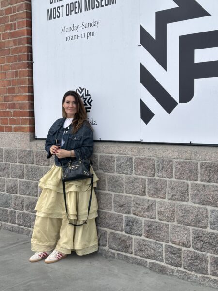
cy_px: 146
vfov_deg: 39.7
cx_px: 109
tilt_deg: -3.1
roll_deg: -0.3
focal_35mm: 48
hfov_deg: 30.3
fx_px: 403
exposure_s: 1/2070
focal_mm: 6.86
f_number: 1.78
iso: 64
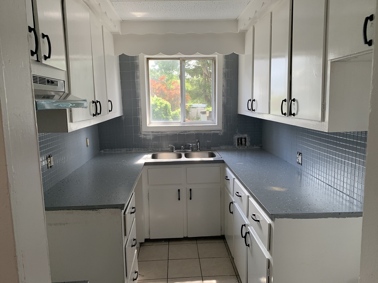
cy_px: 142
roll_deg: +0.8
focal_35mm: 26
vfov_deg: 53.1
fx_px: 284
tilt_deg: -8.5
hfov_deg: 67.3
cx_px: 189
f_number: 1.8
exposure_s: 1/121
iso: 80
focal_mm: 4.25
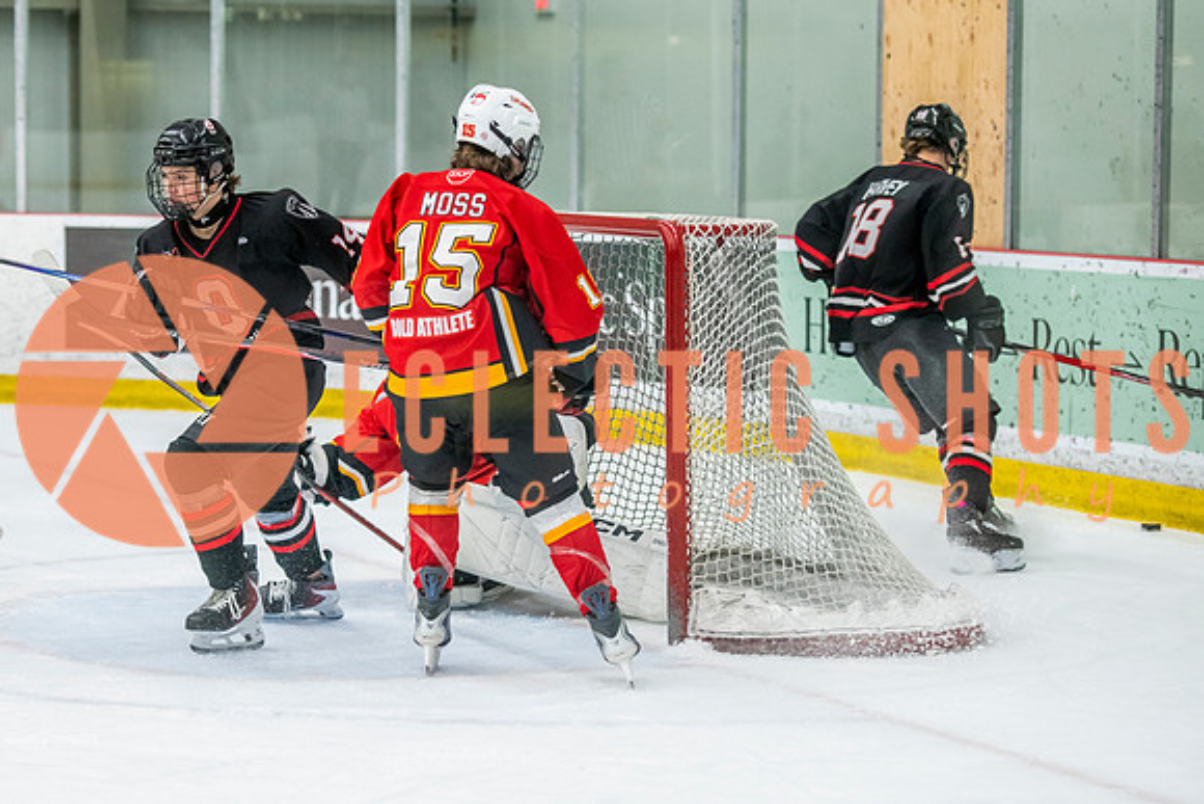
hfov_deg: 14.8
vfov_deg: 9.9
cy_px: 392
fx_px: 4643
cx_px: 442
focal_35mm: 139
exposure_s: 1/640
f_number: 3.2
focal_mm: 100
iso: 2000
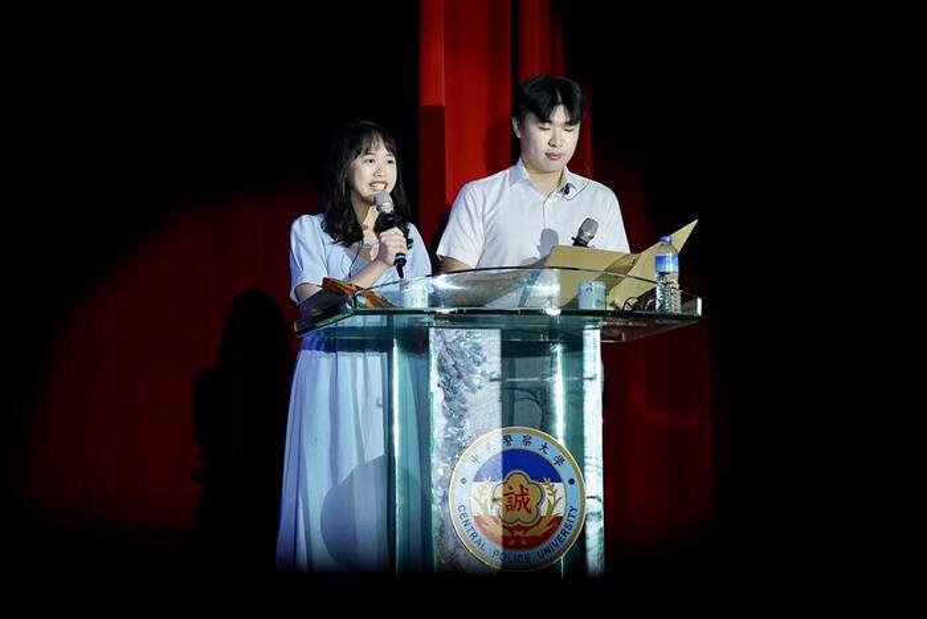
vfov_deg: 9.2
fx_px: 3863
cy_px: 310
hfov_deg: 13.7
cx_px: 464
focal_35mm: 150
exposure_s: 1/200
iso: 3200
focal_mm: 100
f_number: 5.6
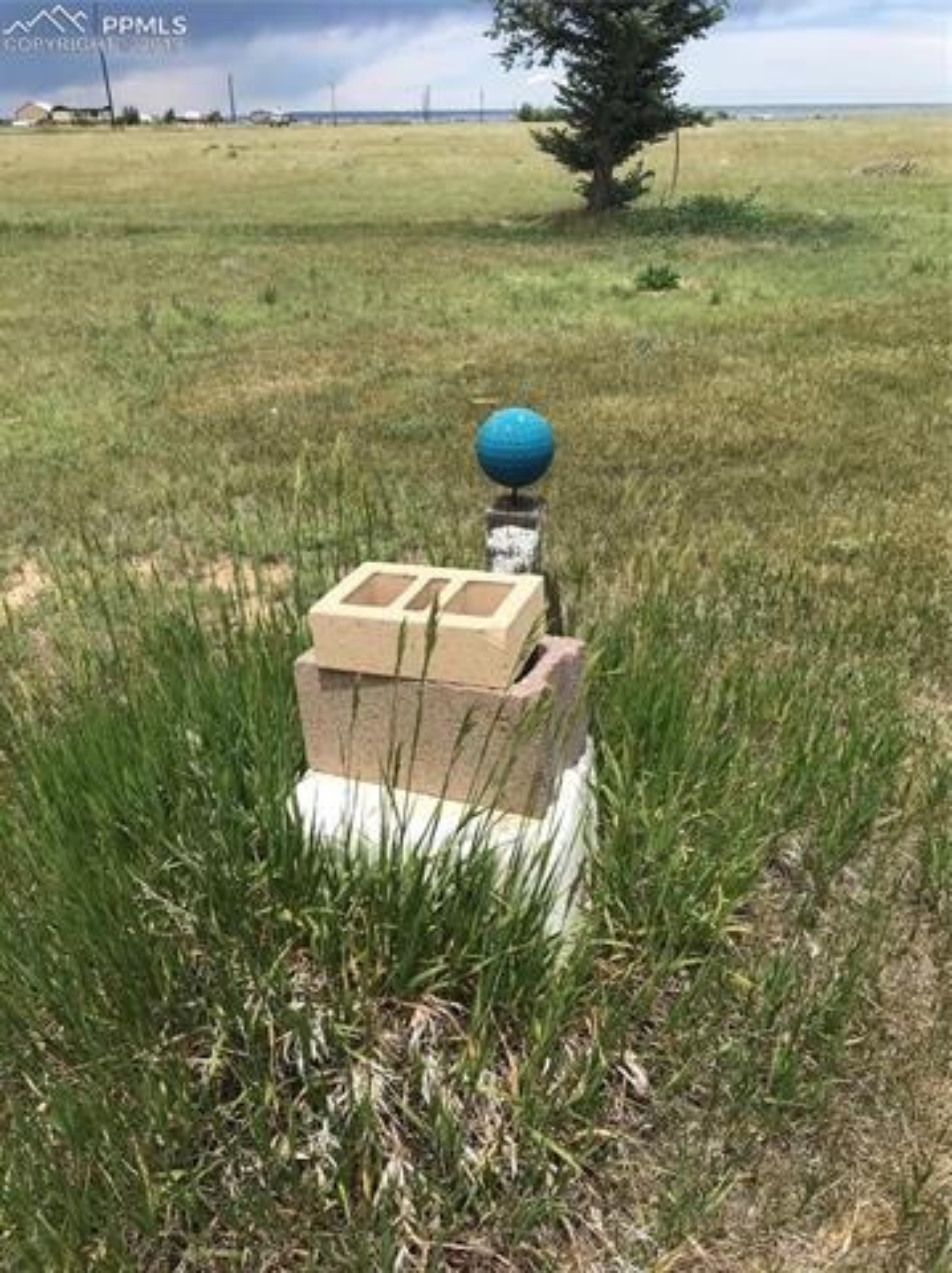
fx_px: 1029
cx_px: 476
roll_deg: +1.8
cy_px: 636
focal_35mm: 28
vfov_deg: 63.5
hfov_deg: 49.7
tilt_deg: -24.2
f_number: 1.8
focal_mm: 3.99
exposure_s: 1/2591
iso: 20
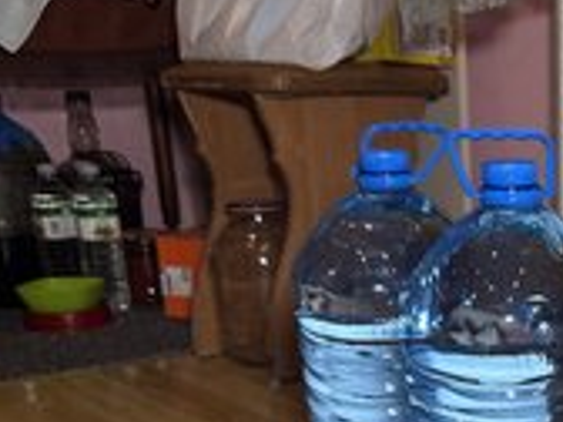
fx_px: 927
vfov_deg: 24.4
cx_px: 613
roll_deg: -0.7
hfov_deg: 30.4
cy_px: 432
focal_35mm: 57
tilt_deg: -19.6
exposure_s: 1/100
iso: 100
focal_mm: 6.76
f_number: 1.78
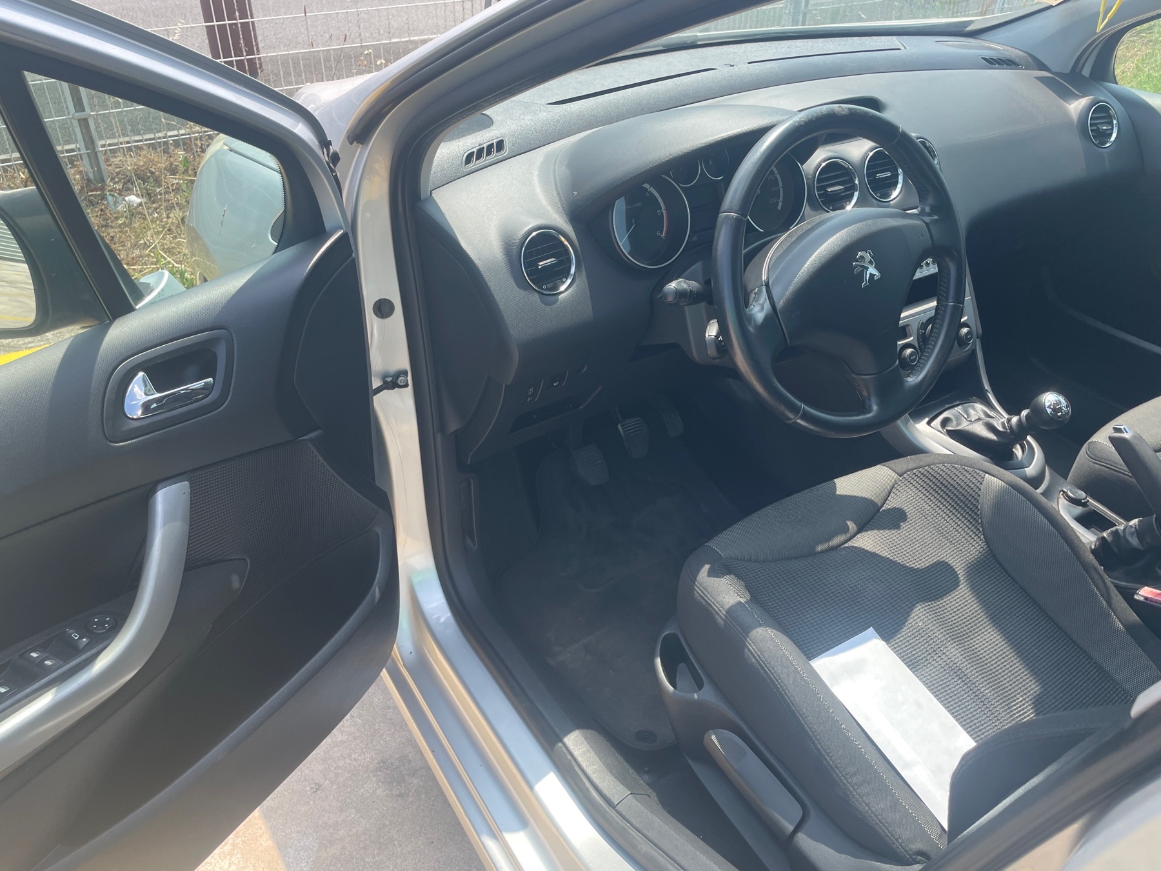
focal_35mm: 26
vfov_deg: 53.1
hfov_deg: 67.3
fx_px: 872
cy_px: 436
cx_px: 580
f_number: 1.6
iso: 32
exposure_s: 1/643
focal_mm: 4.2
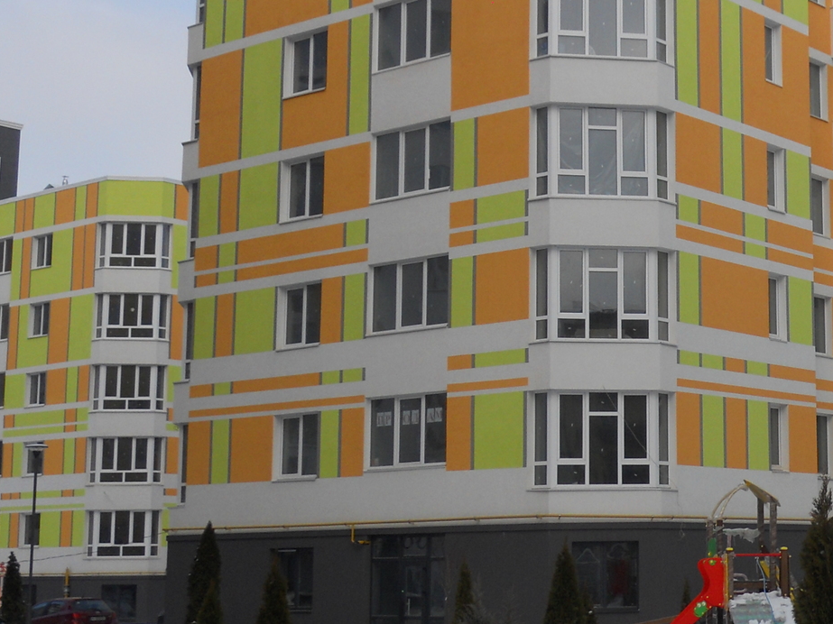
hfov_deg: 26.6
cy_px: 250
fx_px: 1708
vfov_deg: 20.7
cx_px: 732
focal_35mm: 71
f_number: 5.6
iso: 80
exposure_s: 1/250
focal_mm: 5.7
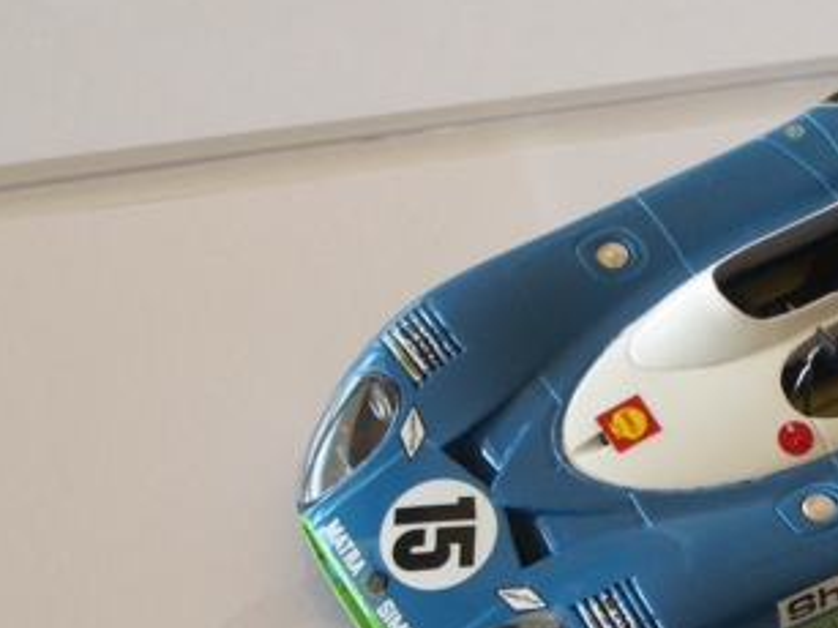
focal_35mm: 145
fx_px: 3509
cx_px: 790
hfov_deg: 13.5
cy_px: 543
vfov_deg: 10.2
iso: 125
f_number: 3.5
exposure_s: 1/100
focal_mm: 10.2
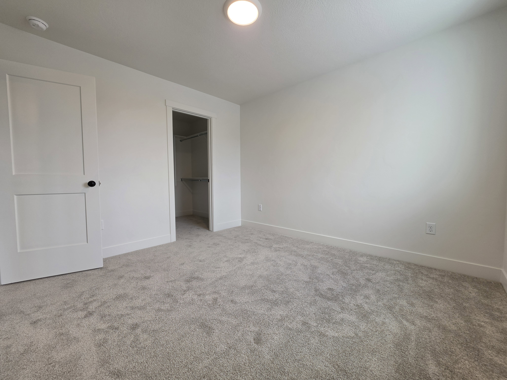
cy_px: 190
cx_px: 254
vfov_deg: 89.9
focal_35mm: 13
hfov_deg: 106.2
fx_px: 190
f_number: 1.9
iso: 50
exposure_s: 1/120
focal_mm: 2.2
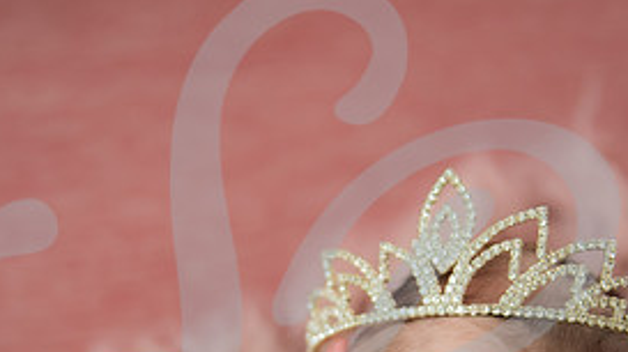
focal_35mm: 98
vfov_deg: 12.1
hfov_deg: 21.8
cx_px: 255
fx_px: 1630
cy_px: 404
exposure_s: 1/125
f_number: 2.8
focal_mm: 44
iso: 800
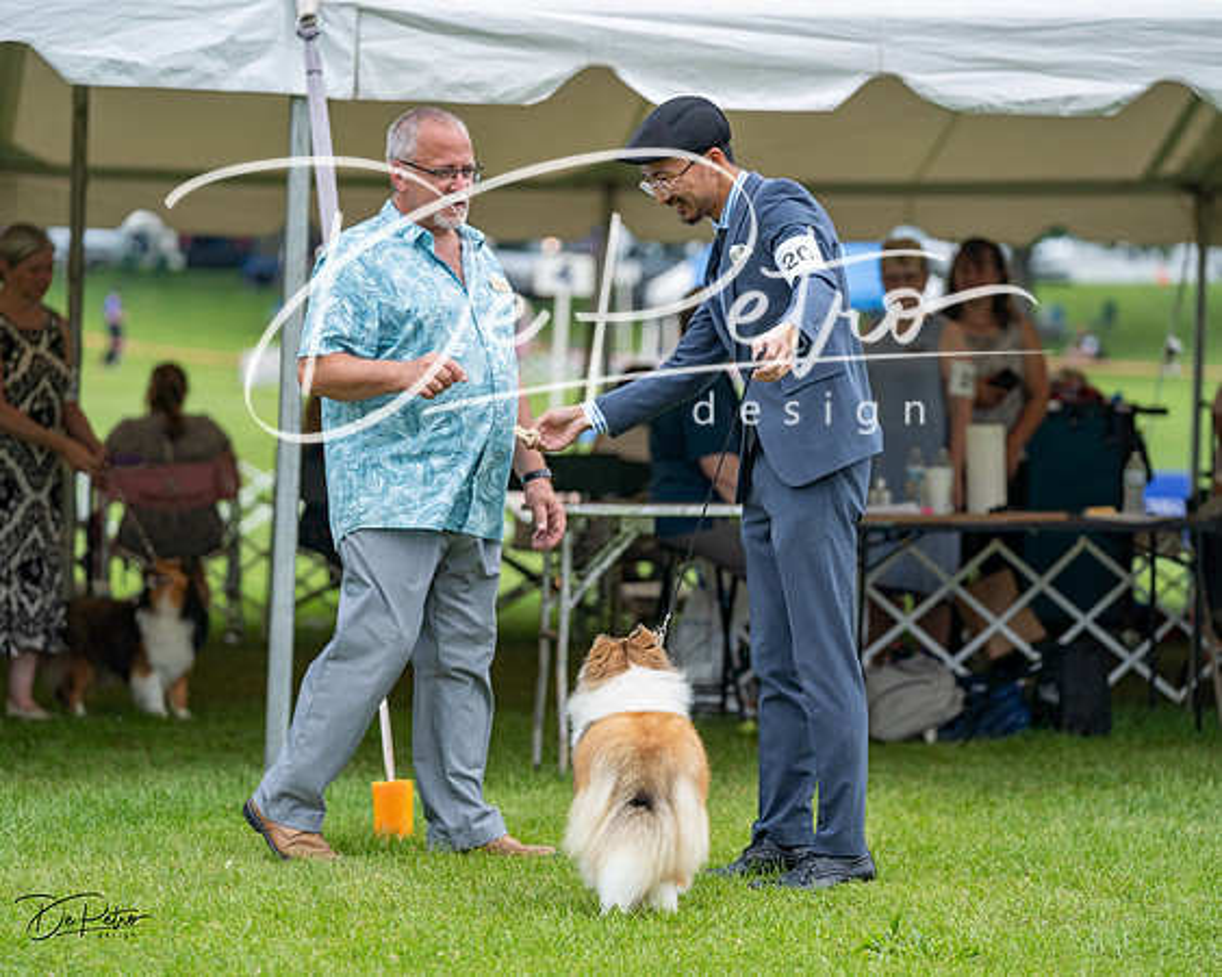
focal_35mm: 144
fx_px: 5195
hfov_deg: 13.4
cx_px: 611
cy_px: 488
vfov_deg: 10.7
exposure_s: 1/800
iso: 100
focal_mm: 125
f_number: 3.2
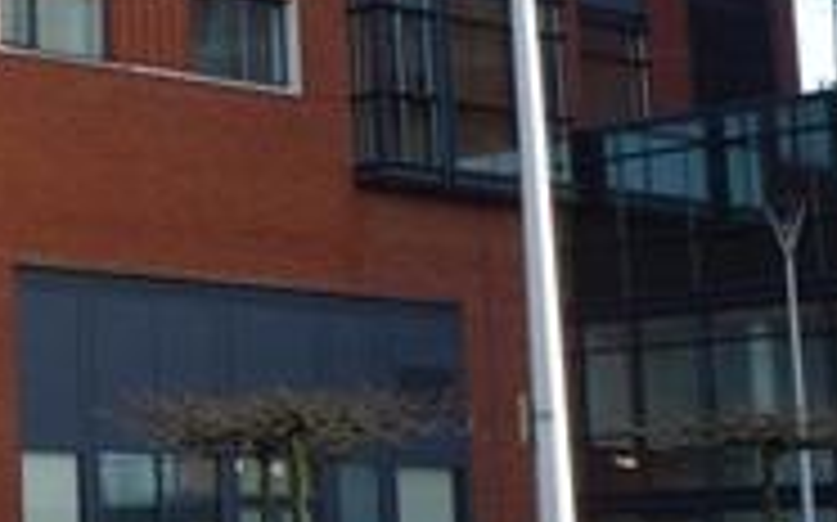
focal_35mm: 113
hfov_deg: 16.8
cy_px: 86
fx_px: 2576
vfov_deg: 11.5
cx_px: -410
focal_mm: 5.8
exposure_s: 1/250
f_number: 3.6
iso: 100
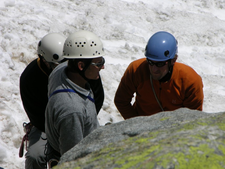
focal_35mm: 332
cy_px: 85
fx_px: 2158
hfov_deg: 6.0
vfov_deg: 4.5
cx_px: 126
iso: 50
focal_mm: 71.2
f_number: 7.4
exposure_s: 1/390
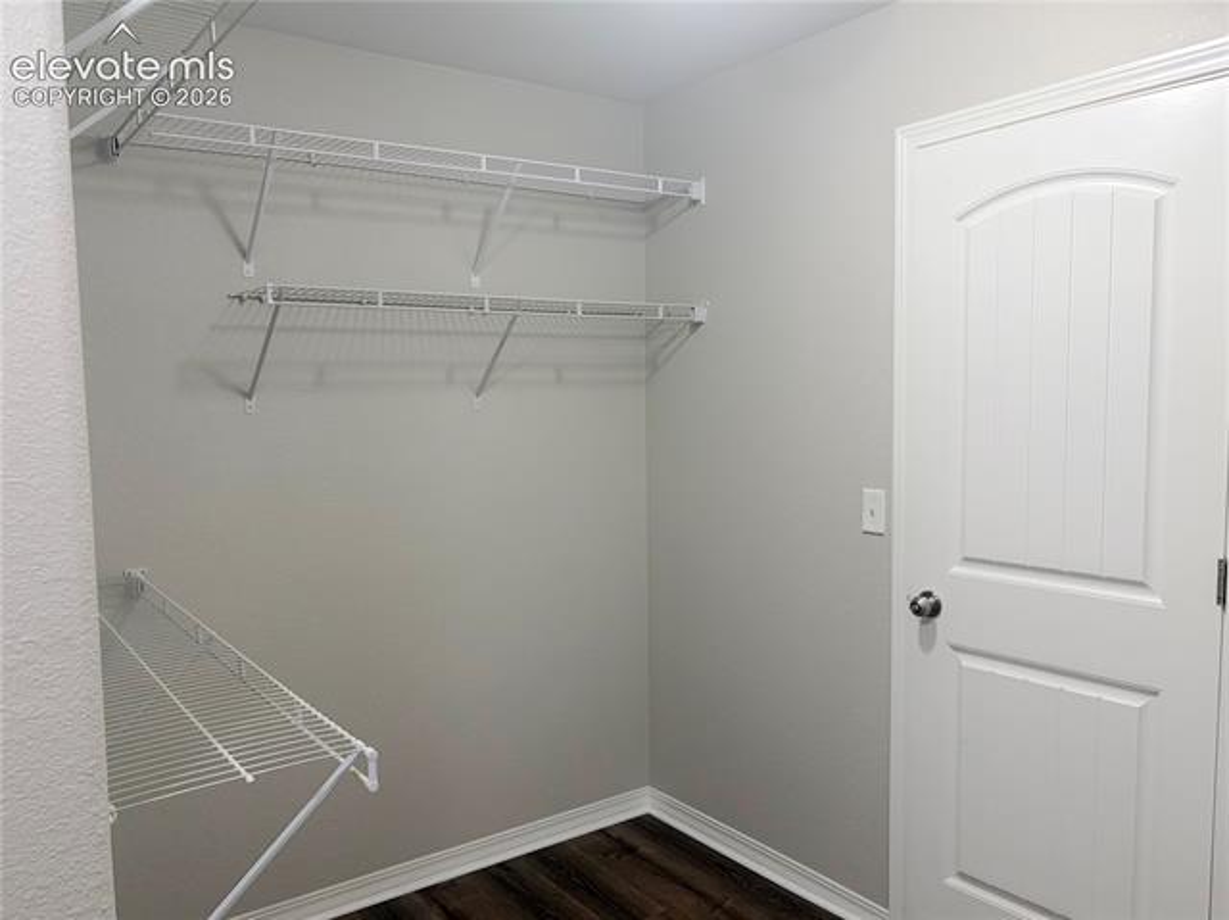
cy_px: 460
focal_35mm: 26
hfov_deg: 67.3
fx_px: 922
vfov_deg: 53.0
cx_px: 614
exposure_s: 1/60
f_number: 1.6
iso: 200
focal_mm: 5.96
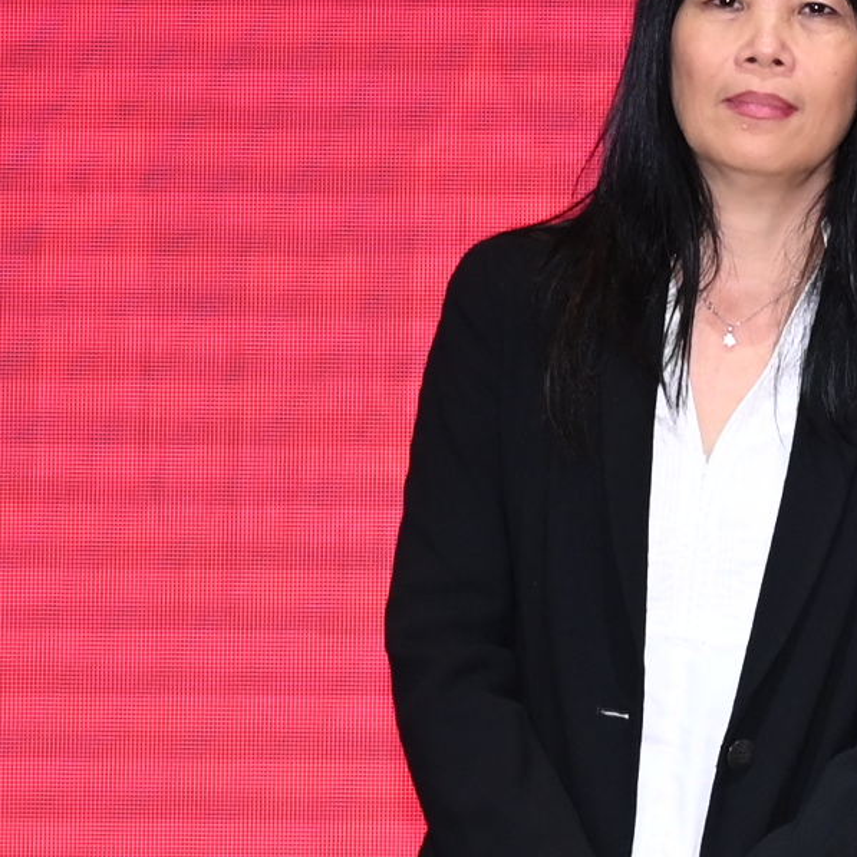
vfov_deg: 5.4
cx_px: 1411
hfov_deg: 5.4
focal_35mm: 322
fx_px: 9019
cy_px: 162
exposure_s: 1/200
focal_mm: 50
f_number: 3.2
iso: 400
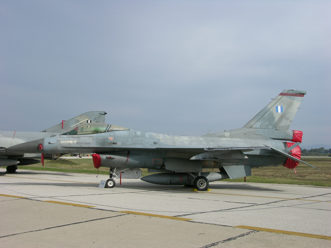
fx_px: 478
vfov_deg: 29.1
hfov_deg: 38.2
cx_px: 166
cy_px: 124
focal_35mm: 50
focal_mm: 12.7
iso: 50
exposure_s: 1/250
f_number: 6.8
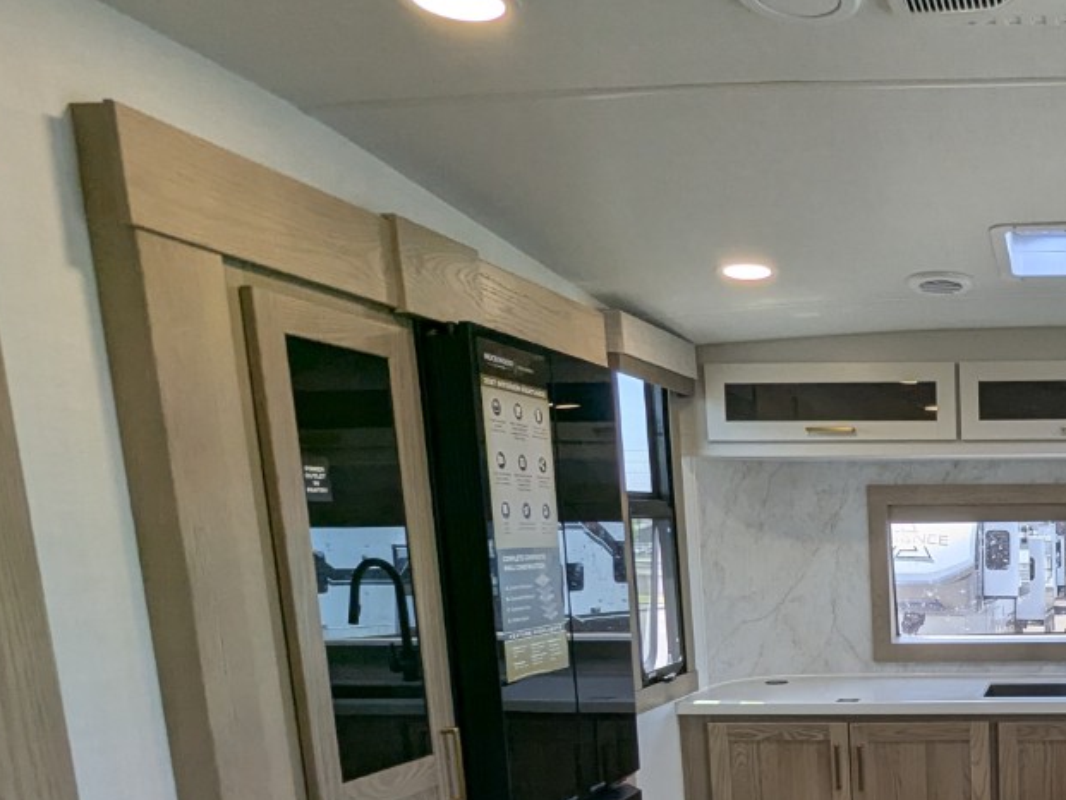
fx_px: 1109
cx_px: 1067
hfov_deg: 43.9
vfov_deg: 36.9
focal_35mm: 36
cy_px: 735
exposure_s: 1/148
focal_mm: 2.35
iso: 43
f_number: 2.2
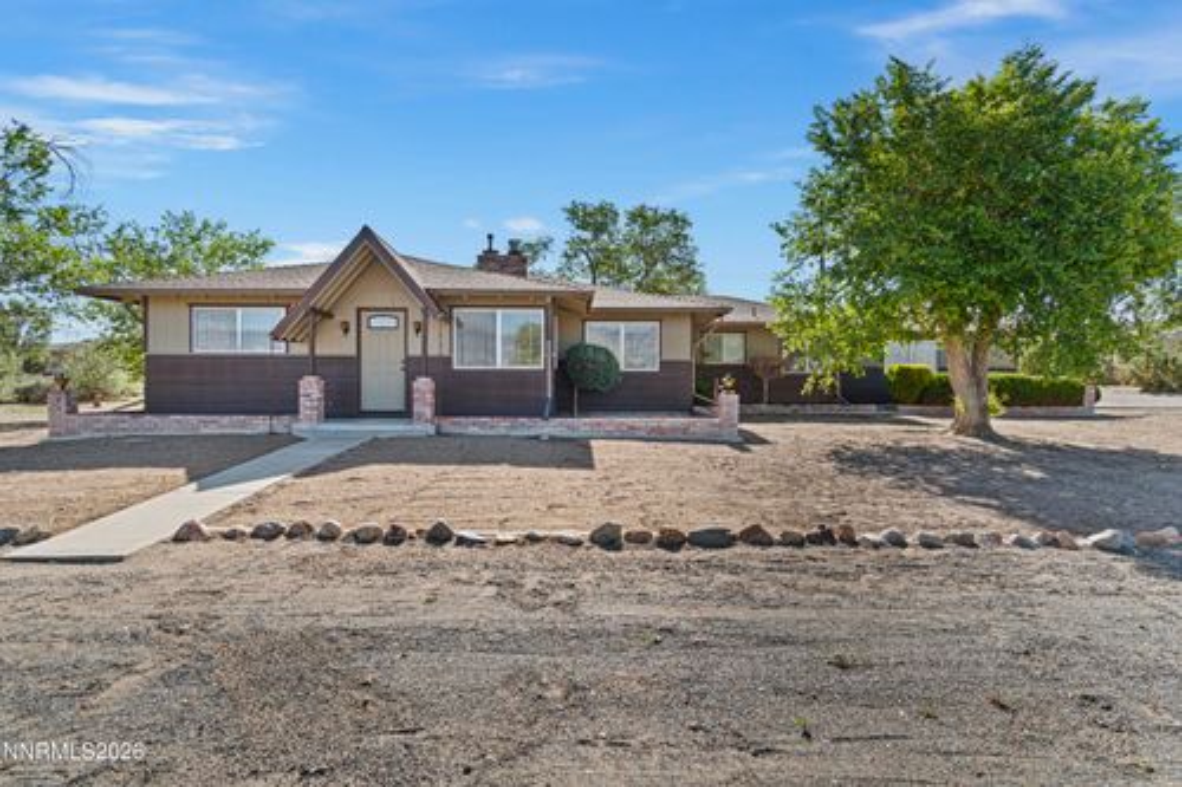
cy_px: 394
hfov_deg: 85.4
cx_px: 591
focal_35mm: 20
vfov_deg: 63.2
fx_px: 640
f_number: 8
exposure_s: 1/25
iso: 100
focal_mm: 13
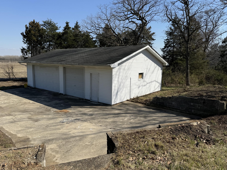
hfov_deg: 69.4
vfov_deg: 54.9
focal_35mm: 25
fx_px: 164
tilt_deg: -8.9
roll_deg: -0.4
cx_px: 111
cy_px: 82
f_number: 1.78
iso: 80
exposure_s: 1/4950
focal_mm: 6.76
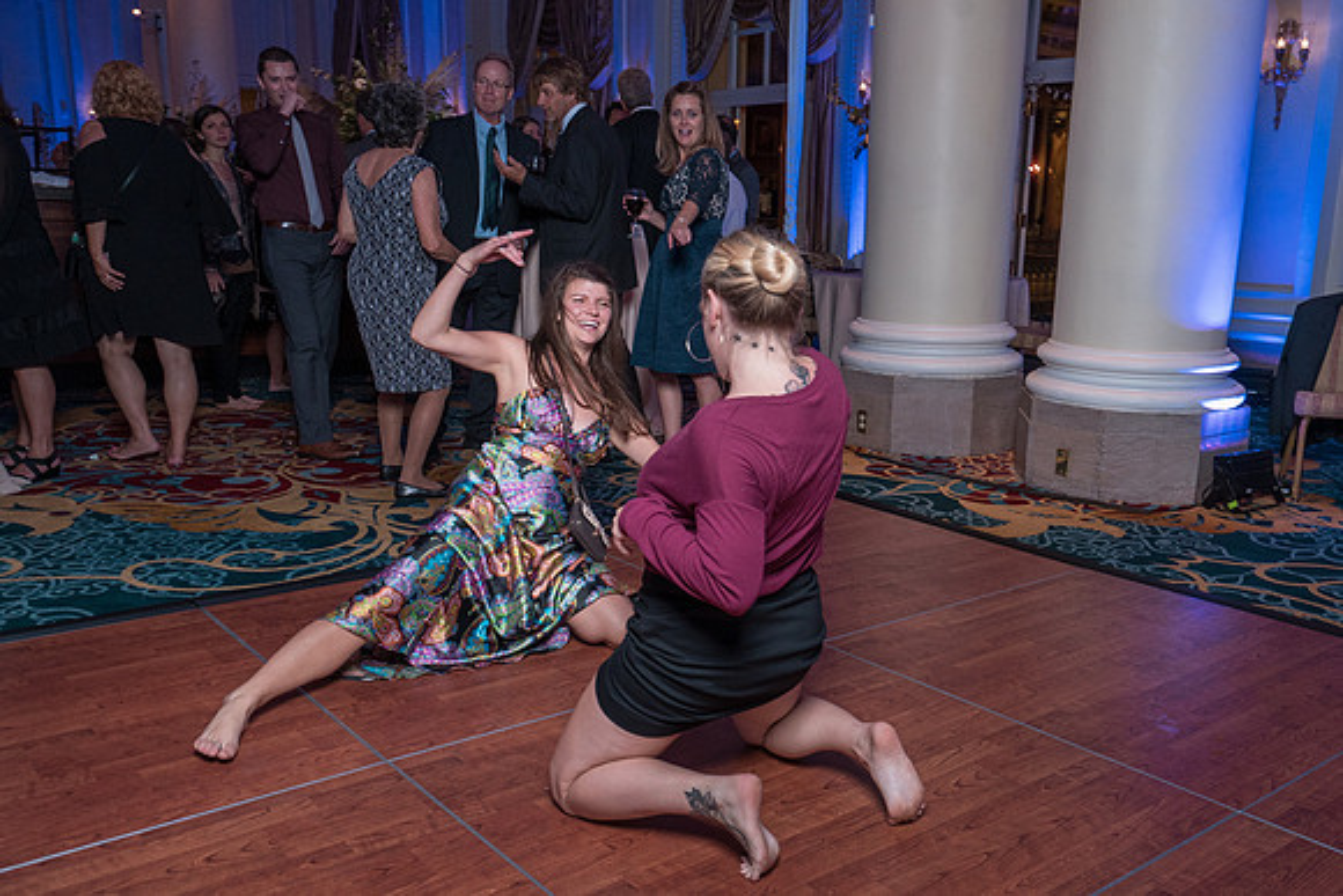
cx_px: 777
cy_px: 504
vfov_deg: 41.1
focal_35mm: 32
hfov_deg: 58.5
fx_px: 1192
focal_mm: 27
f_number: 5.6
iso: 2000
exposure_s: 1/200
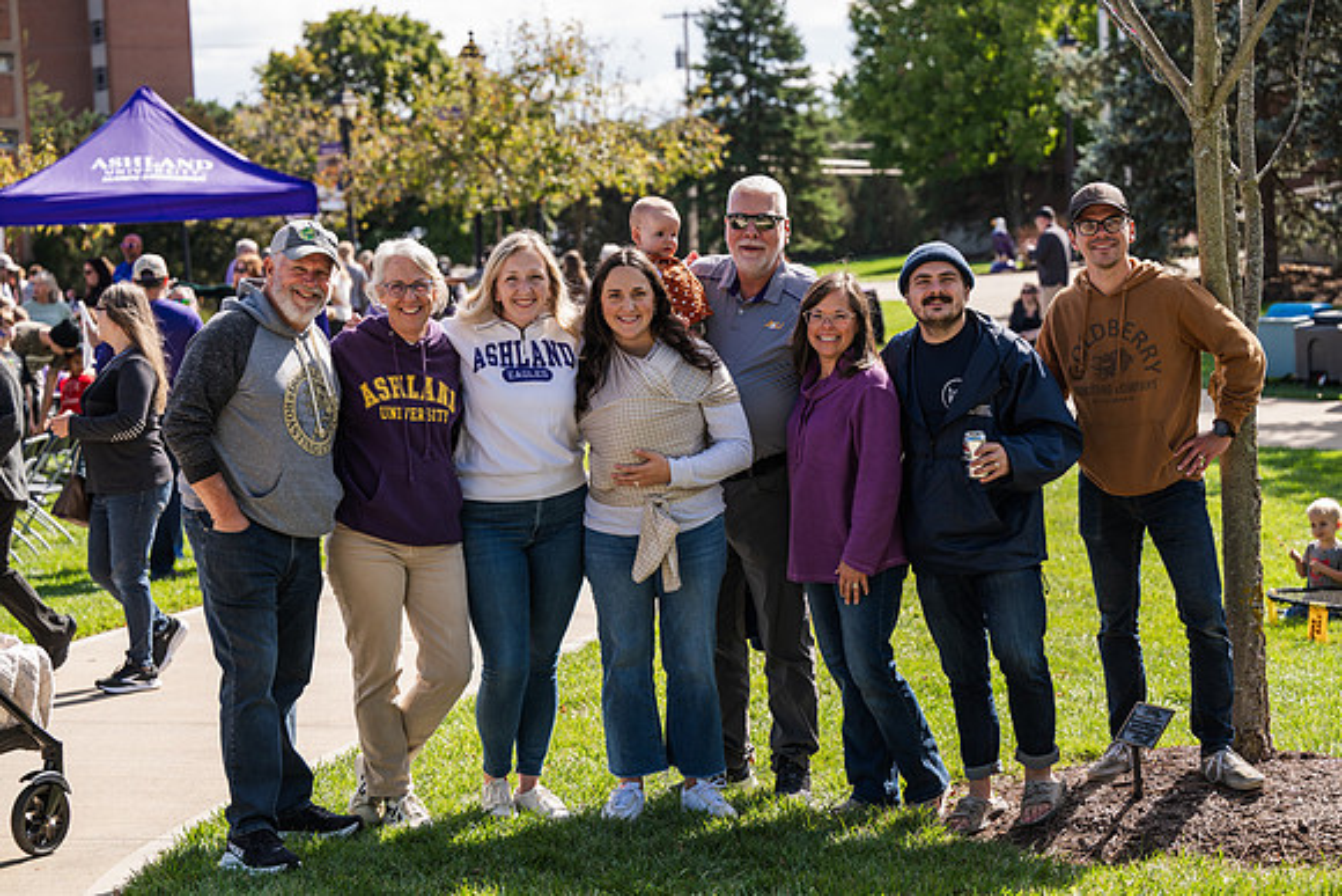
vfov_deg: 19.2
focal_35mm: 71
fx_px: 2647
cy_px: 448
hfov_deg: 28.4
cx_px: 671
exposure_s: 1/320
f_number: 3.5
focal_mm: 71
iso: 64
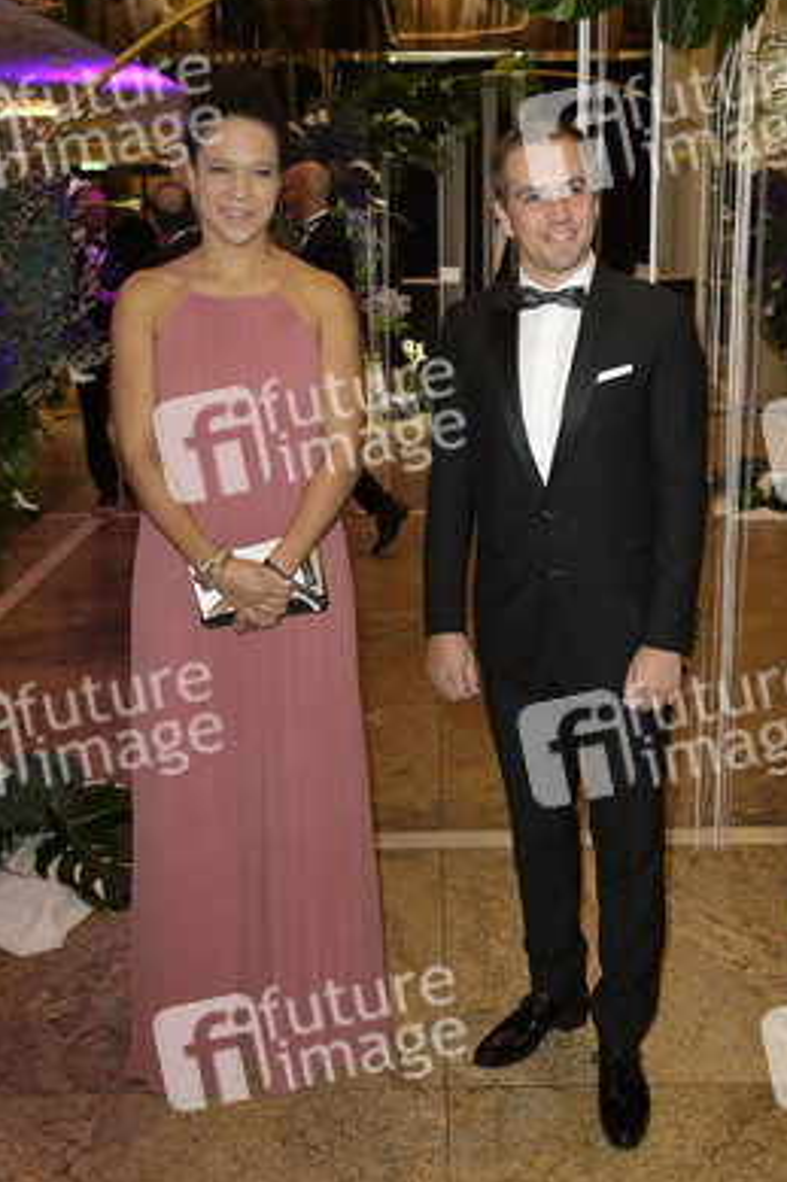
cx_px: 398
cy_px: 583
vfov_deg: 53.2
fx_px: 1181
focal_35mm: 36
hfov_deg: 36.8
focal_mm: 35
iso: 2500
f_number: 5.6
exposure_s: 1/80
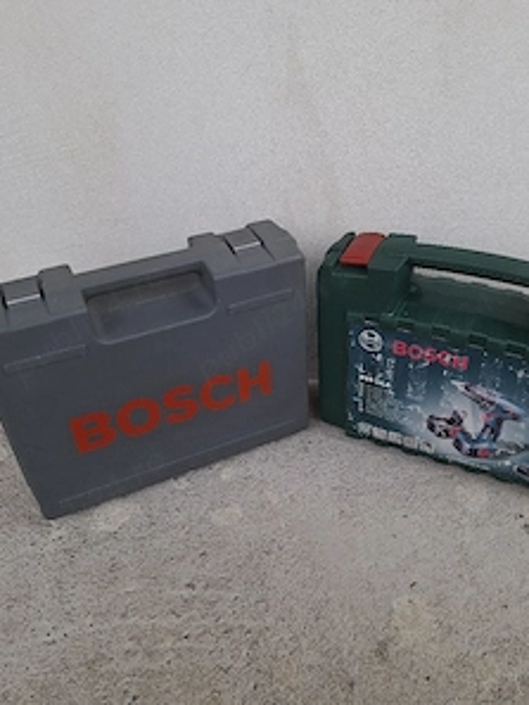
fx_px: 631
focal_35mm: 31
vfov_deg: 58.3
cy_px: 351
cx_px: 320
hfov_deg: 45.2
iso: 50
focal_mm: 5.54
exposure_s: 1/100
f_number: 1.8
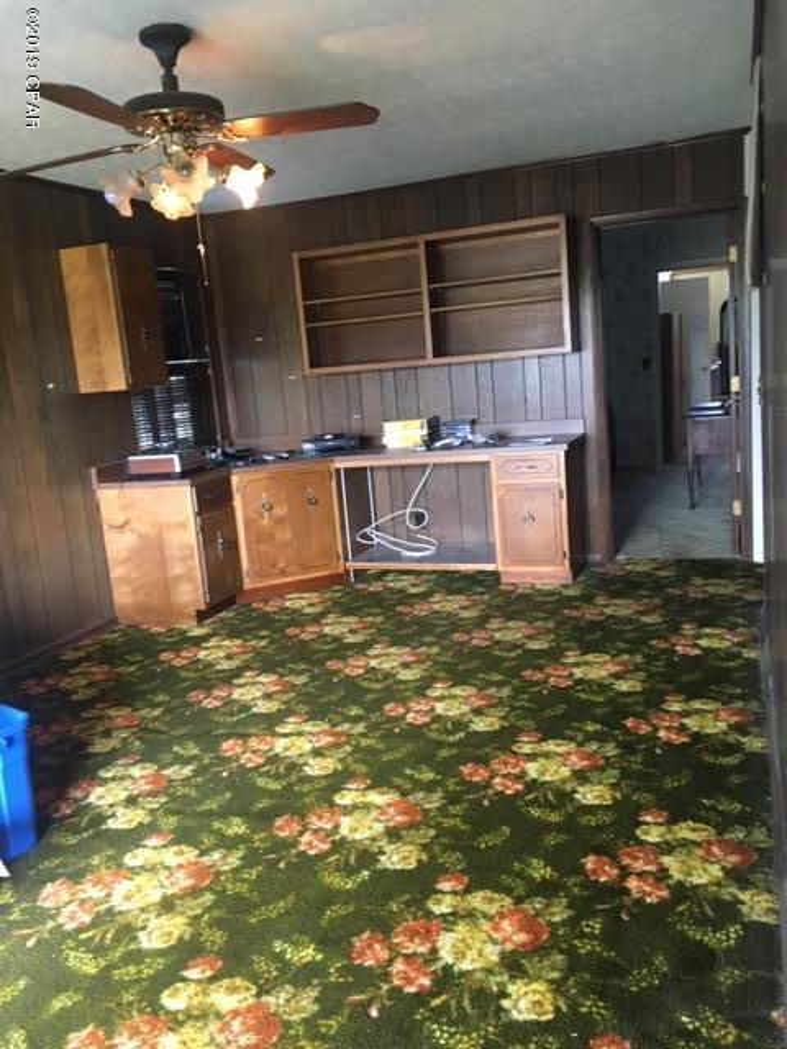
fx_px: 879
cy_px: 524
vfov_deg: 61.7
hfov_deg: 48.2
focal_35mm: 29
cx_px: 394
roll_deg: +4.7
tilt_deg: -9.3
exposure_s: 1/24
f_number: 2.2
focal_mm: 4.15
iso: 200
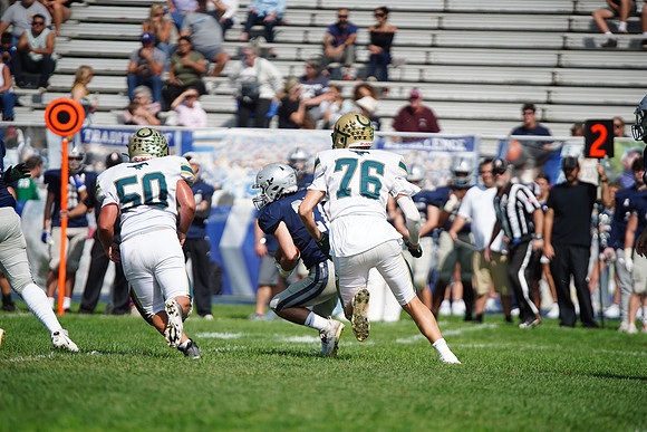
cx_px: 324
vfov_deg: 4.6
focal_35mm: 300
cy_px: 216
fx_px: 5393
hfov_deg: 6.9
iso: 500
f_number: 2.8
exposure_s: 1/8000
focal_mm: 300
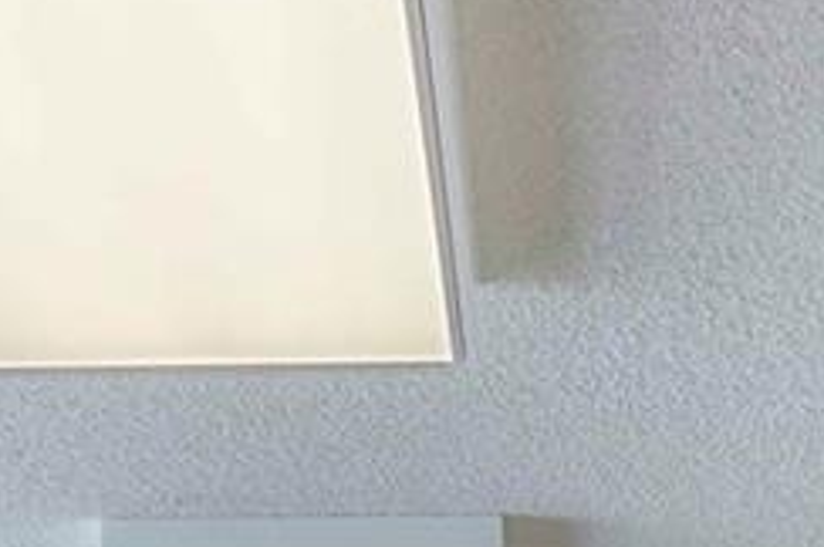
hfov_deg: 19.4
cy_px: 1344
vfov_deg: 10.9
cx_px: 534
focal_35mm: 105
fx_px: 2400
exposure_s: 1/40
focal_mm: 16
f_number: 8
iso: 400
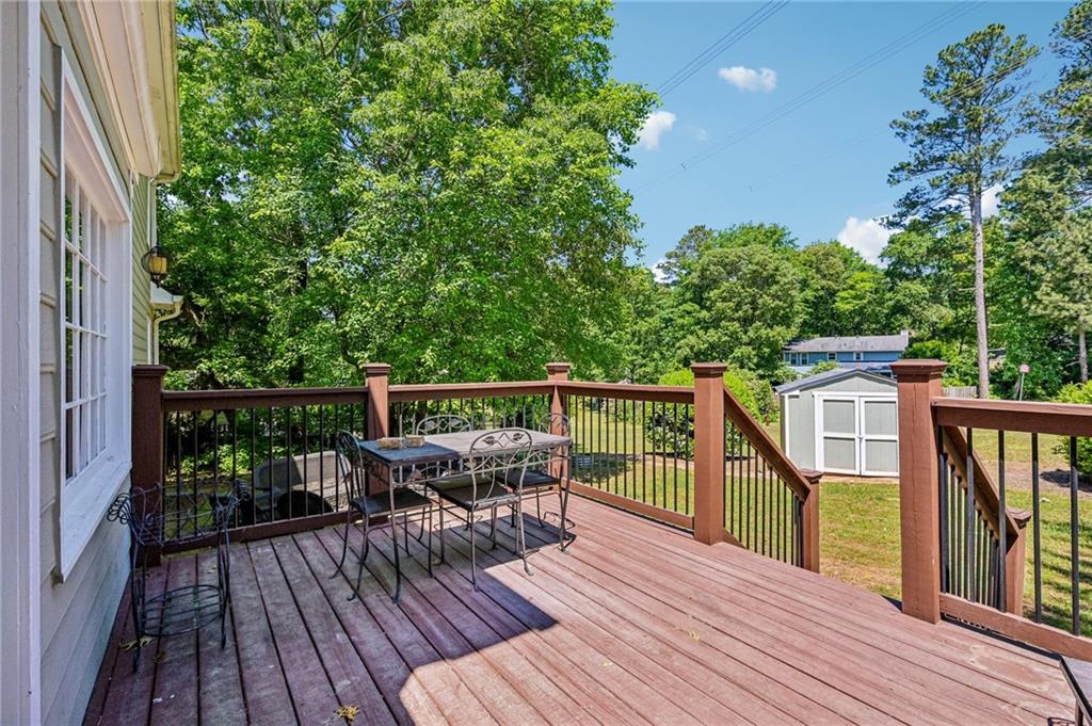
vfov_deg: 72.0
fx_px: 500
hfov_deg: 95.0
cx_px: 546
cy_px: 363
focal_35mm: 16
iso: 400
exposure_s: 1/800
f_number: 8
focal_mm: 16.5
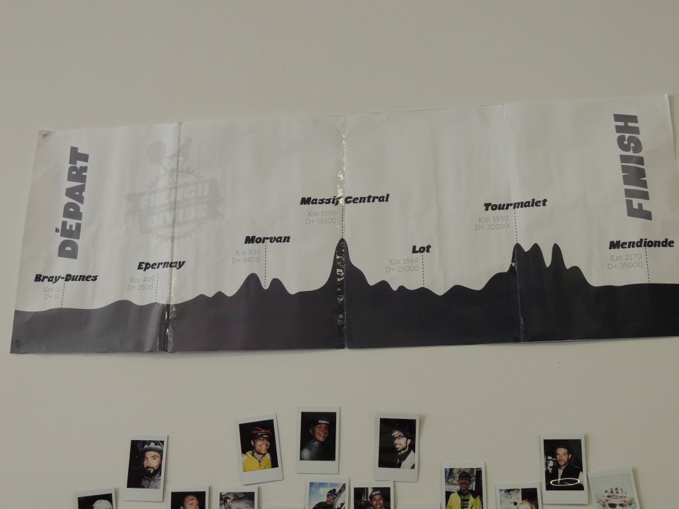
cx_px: 340
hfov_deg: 43.9
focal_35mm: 43
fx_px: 843
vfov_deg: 33.6
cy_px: 254
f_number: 3.4
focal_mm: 7.6
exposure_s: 1/50
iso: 320
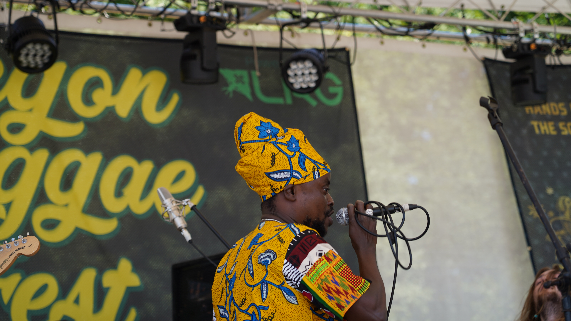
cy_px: 129
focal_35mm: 111
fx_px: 1681
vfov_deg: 10.9
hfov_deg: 19.3
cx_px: 286
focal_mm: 105
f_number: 4.5
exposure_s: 1/250
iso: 100
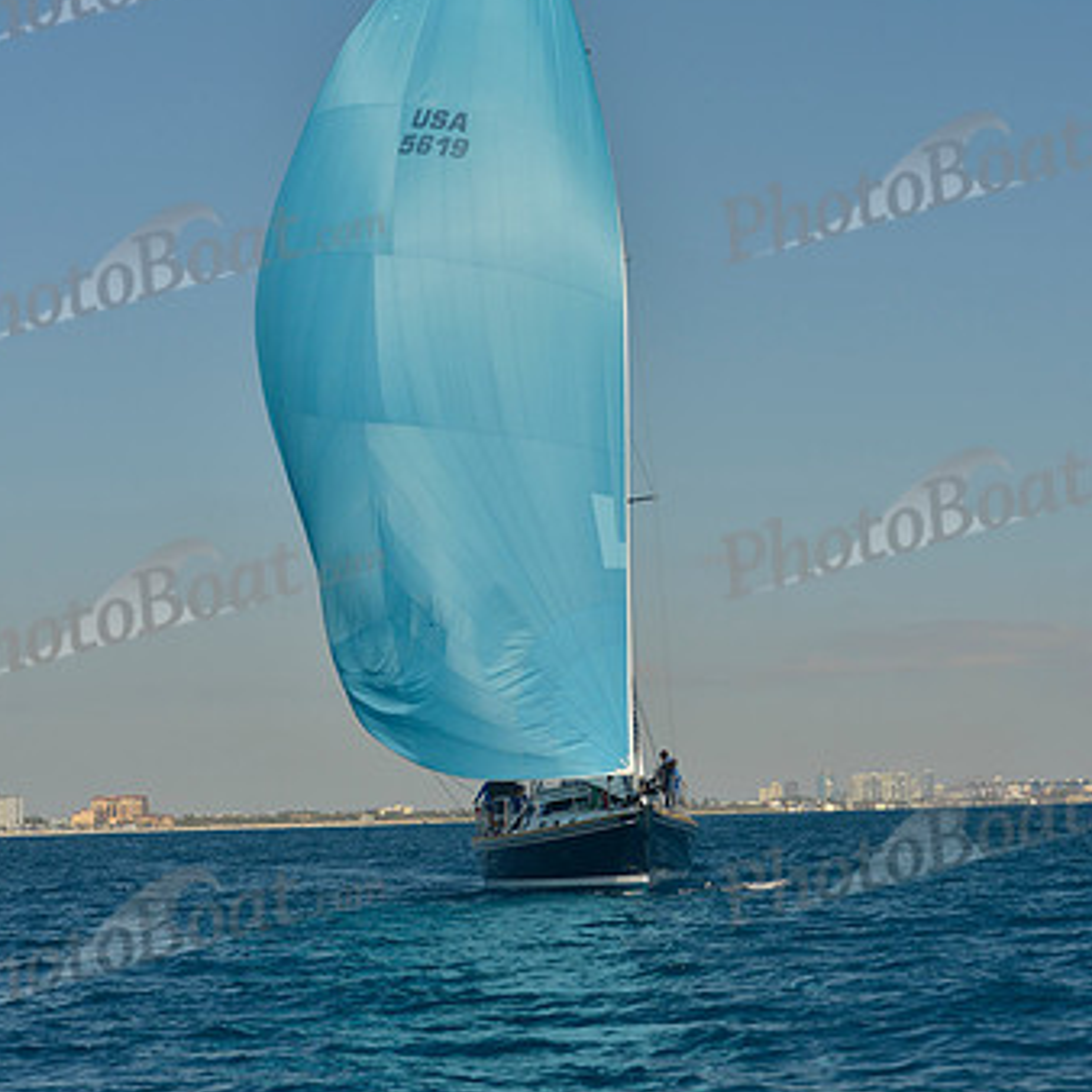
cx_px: 554
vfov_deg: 17.0
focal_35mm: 102
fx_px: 3640
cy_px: 394
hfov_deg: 17.1
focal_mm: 70
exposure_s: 1/500
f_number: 8
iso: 200
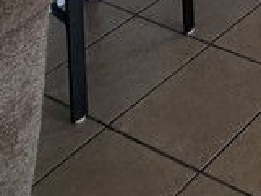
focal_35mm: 89
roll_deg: +0.4
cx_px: 511
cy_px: -397
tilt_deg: -2.7
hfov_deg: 16.9
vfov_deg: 10.9
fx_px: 672
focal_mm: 2.22
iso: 200
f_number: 2.2
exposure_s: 1/60
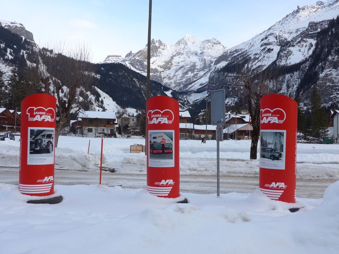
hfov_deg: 54.0
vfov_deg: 41.8
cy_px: 127
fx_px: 333
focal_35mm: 34
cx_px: 170
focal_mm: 7
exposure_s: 1/400
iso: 80
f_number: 2.8
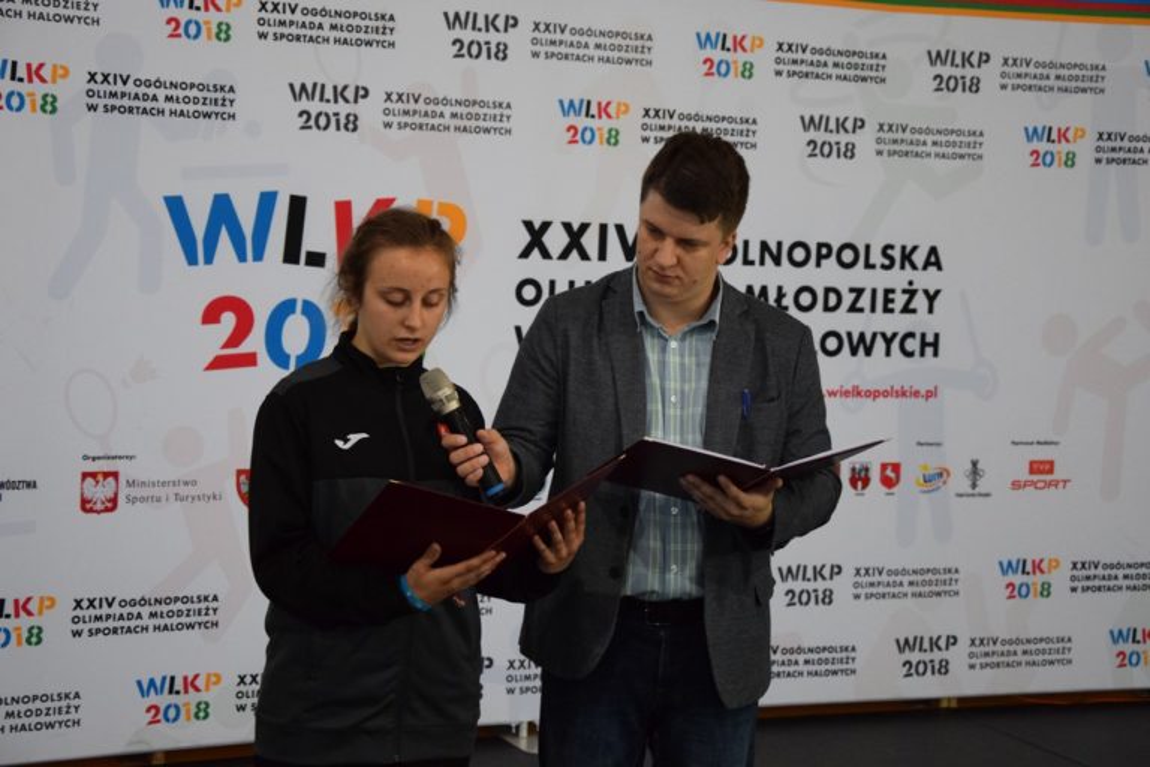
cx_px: 575
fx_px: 2300
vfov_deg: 18.9
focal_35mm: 72
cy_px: 384
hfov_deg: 28.1
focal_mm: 48
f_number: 4.8
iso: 3200
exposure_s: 1/160
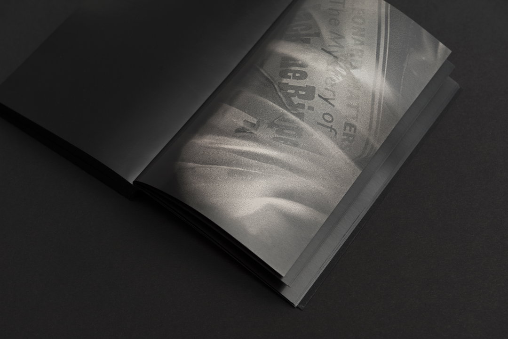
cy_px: 170
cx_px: 254
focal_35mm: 70
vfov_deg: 19.4
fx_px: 987
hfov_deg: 28.9
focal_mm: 70
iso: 100
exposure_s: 1/160
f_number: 8
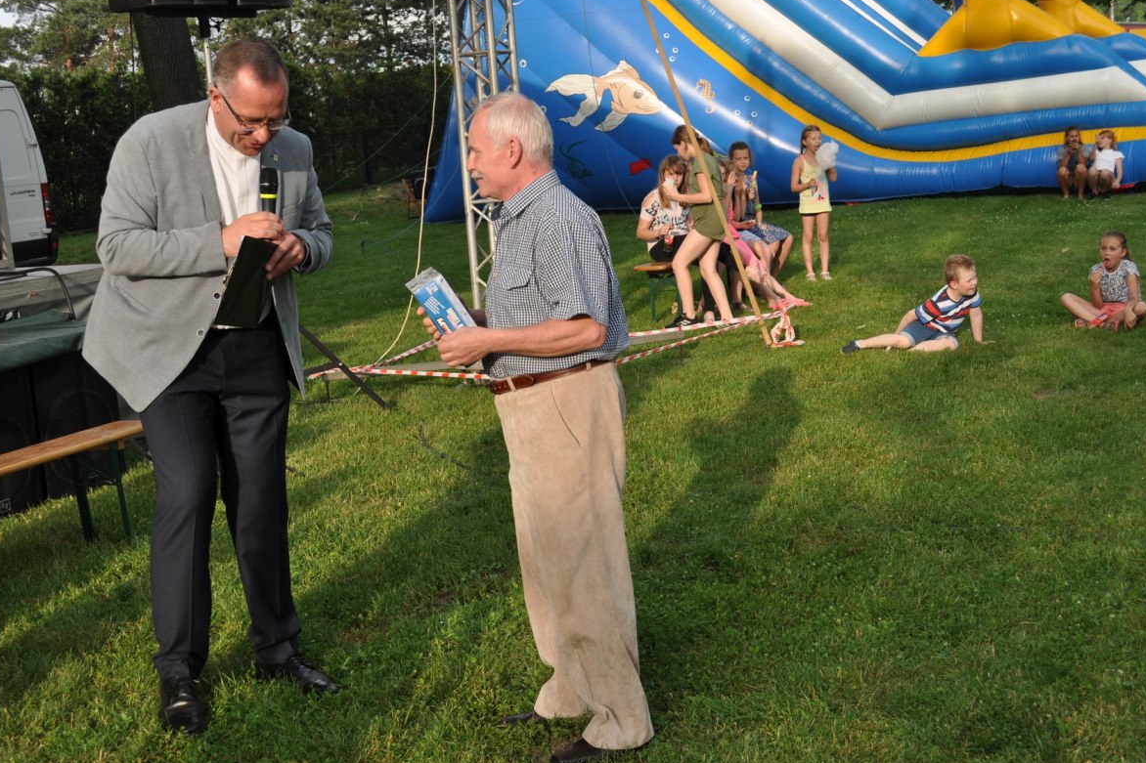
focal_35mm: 45
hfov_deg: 44.0
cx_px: 564
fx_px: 1417
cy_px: 382
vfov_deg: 30.2
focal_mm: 29
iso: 200
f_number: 6.3
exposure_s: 1/160
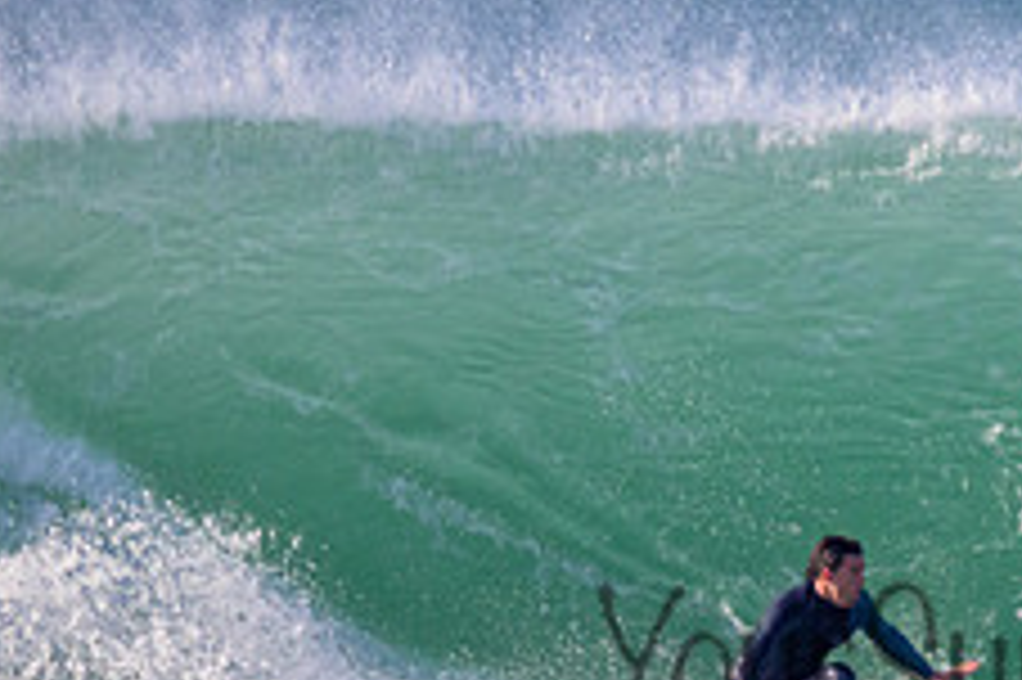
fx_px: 57983
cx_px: 1063
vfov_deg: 0.7
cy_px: 615
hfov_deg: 1.0
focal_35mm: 2044
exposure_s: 1/2000
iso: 2000
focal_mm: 800
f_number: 11
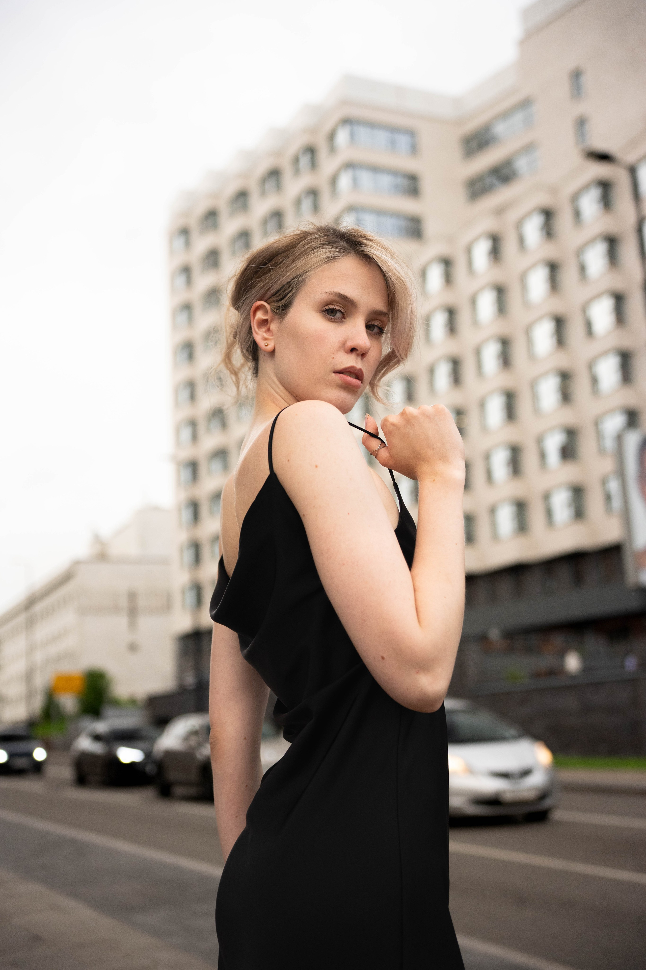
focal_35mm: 44
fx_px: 1190
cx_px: 323
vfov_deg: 44.3
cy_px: 485
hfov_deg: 30.4
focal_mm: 44.2
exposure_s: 1/1250
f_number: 2.8
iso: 1600
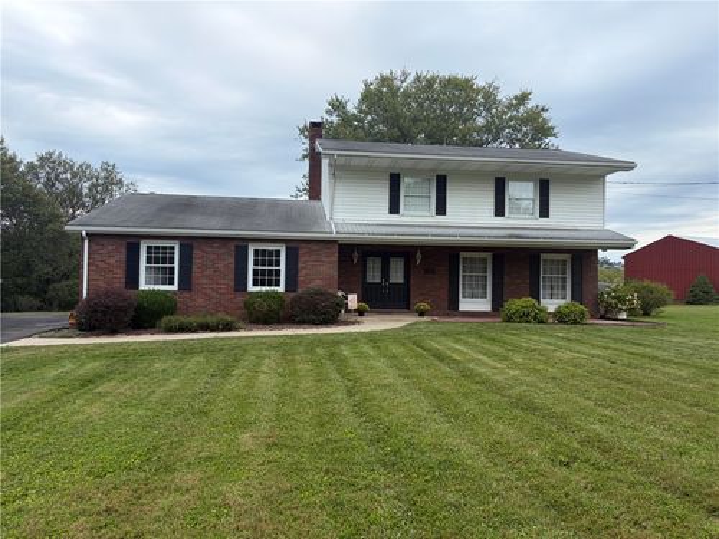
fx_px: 540
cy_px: 270
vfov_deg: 53.1
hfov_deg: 67.3
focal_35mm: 26
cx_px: 360
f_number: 1.6
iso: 50
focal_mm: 5.96
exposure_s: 1/1099
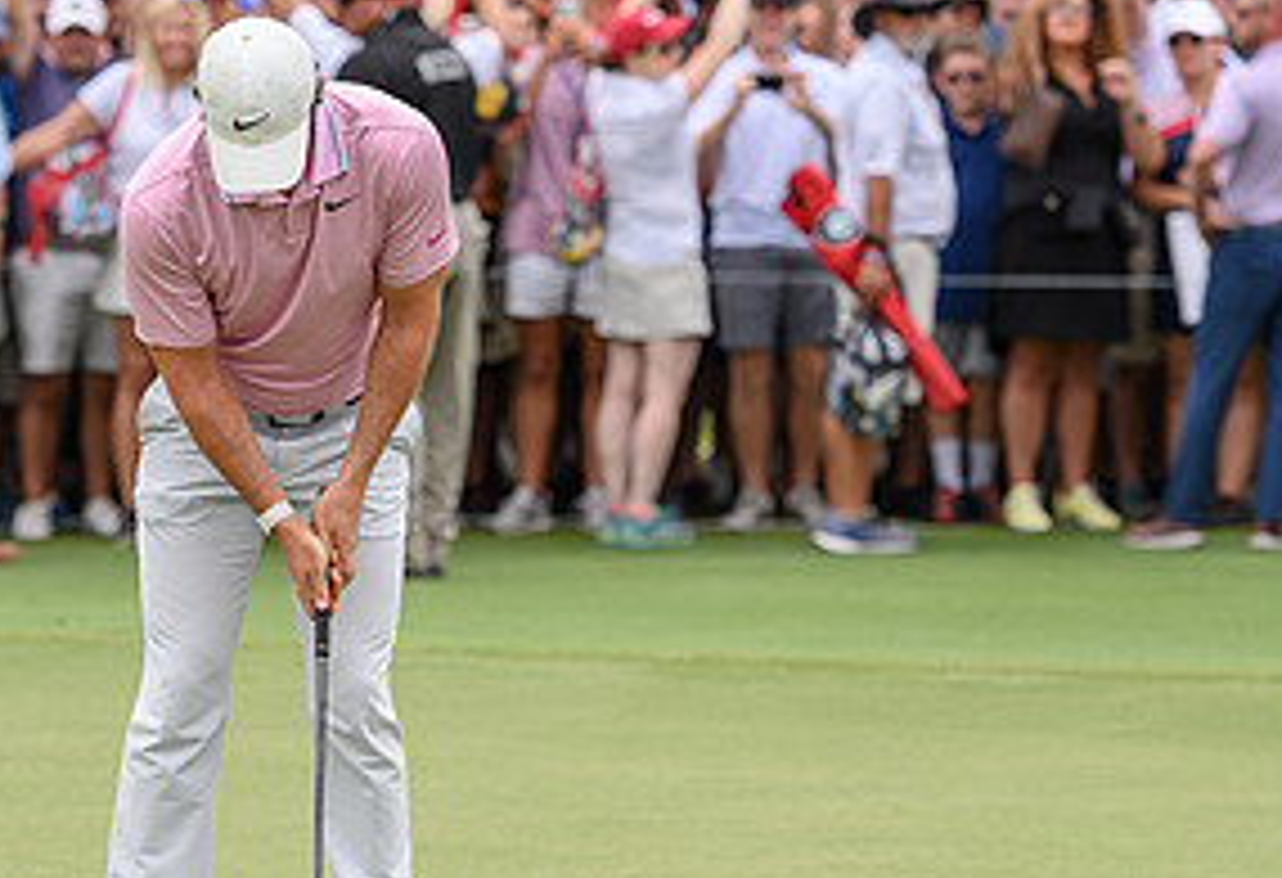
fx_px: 13749
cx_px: 414
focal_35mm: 383
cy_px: 393
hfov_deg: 5.3
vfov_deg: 3.7
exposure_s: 1/400
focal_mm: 170
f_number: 4
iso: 160
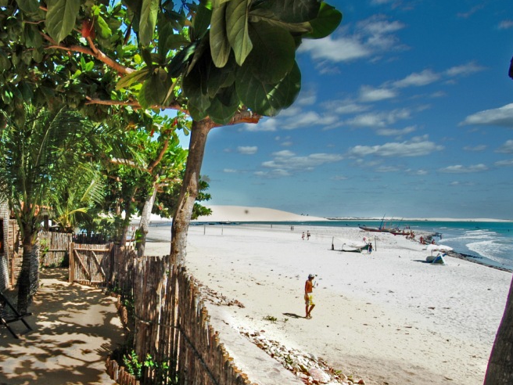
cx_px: 135
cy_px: 251
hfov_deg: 62.0
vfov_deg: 50.6
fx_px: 400
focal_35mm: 27
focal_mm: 12
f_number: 9
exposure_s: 1/80
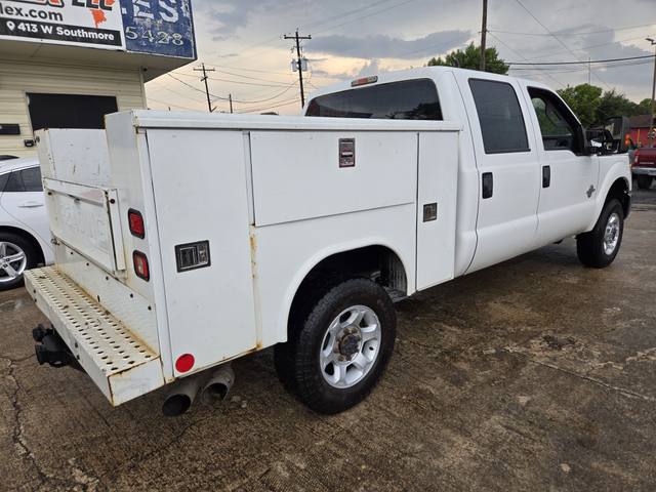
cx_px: 328
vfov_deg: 58.9
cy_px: 246
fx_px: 436
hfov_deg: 73.9
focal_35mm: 23
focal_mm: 5.4
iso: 25
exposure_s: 1/253
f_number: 1.8
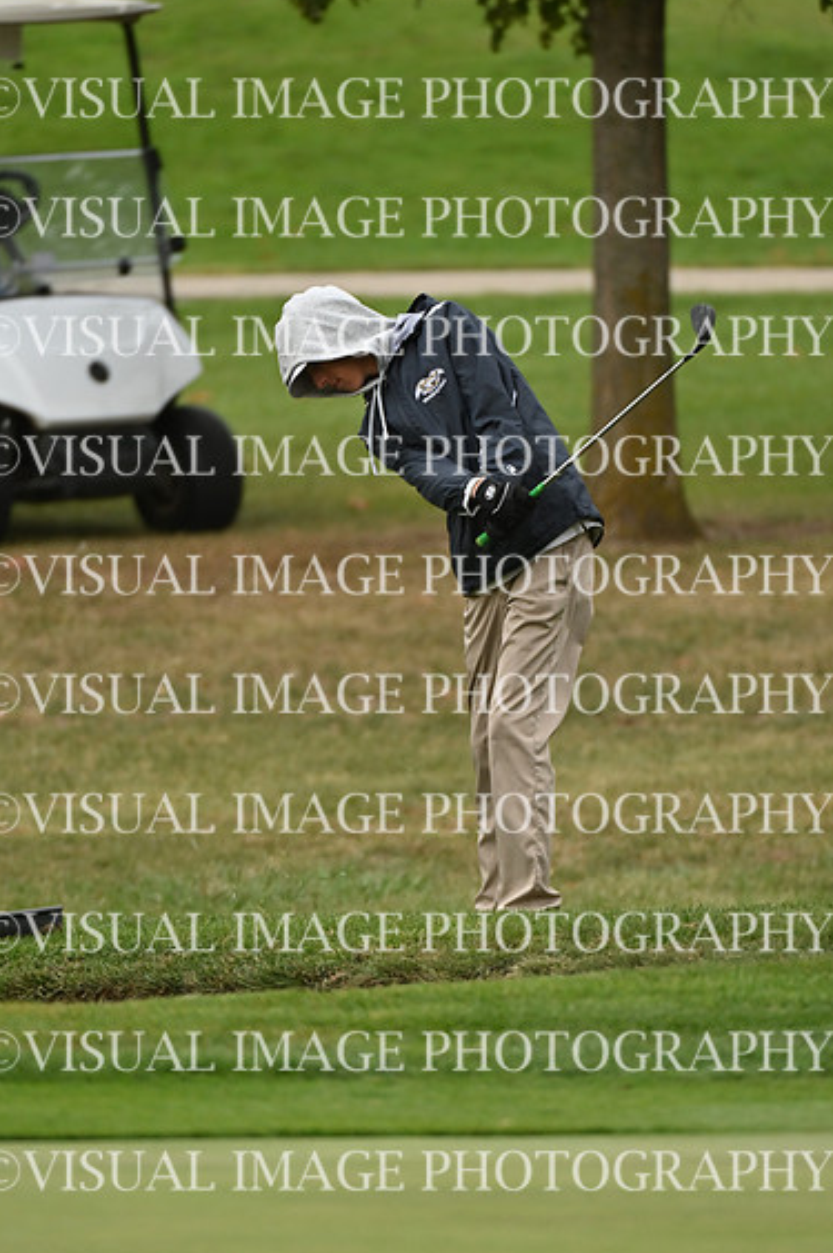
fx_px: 21453
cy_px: 633
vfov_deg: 3.3
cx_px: 407
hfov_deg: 2.2
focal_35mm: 617
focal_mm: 400
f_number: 4
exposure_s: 1/1250
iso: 640
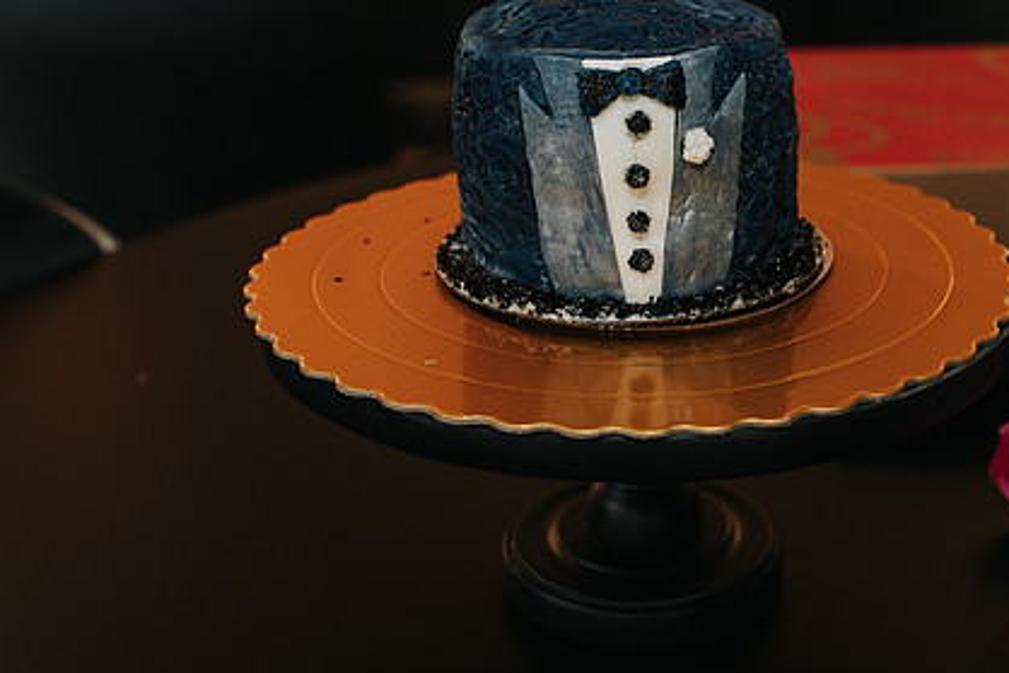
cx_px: 724
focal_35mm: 57
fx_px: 1598
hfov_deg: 34.5
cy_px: 315
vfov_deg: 23.8
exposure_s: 1/200
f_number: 3.5
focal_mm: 35
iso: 1000
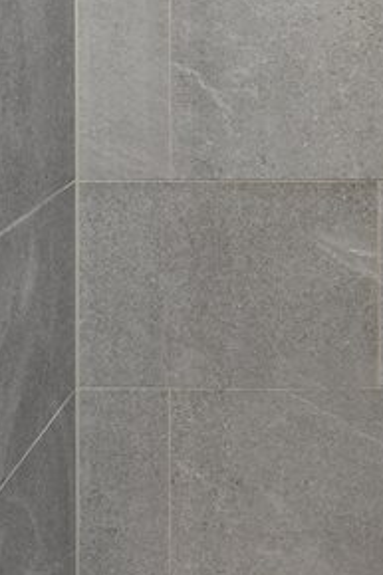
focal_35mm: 53
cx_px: 413
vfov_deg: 33.9
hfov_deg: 24.0
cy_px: -12
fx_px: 847
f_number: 10
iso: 400
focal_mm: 16
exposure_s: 1/1.25
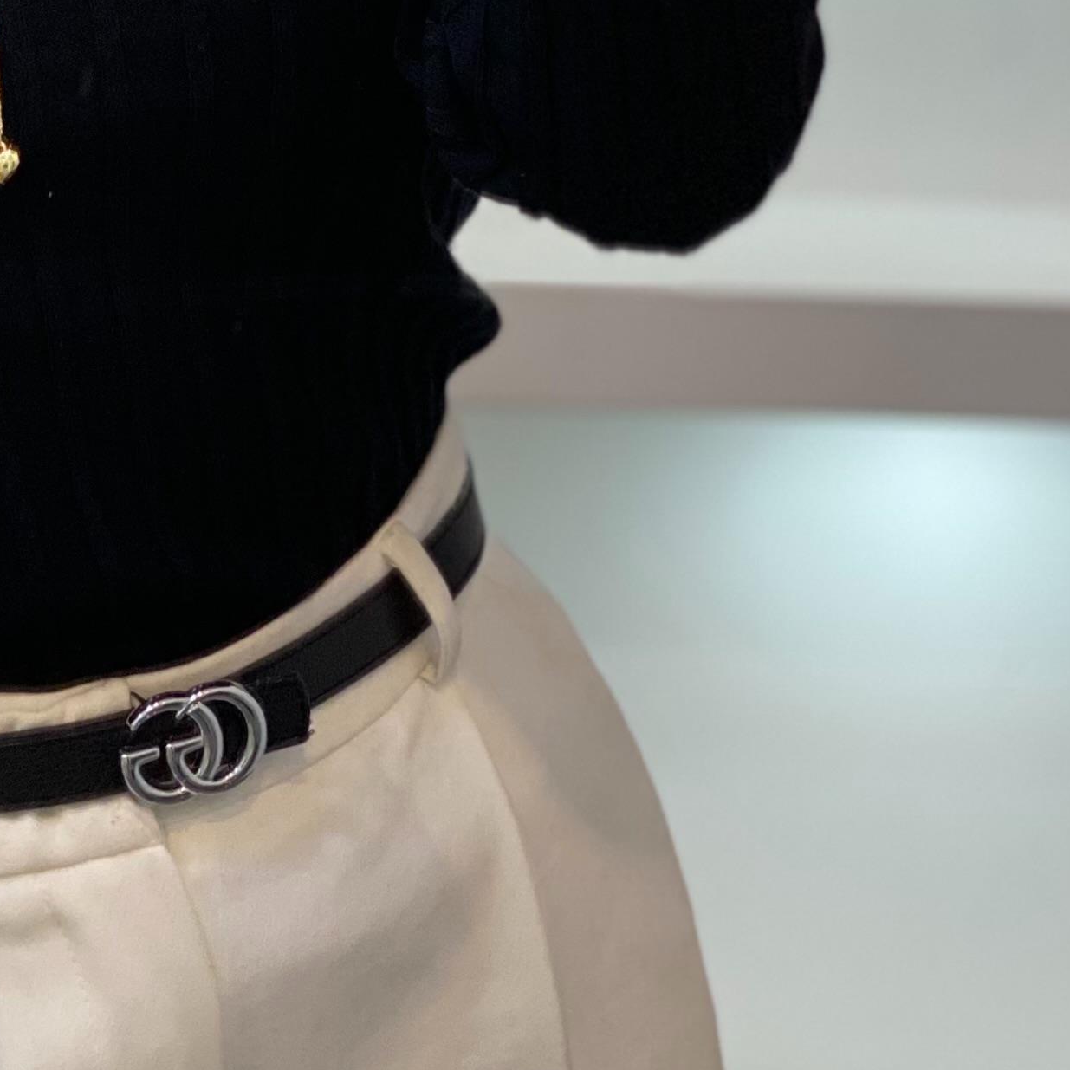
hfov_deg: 11.5
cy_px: -322
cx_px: -98
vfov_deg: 11.3
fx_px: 5246
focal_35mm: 150
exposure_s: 1/100
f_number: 2
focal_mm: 6
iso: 100
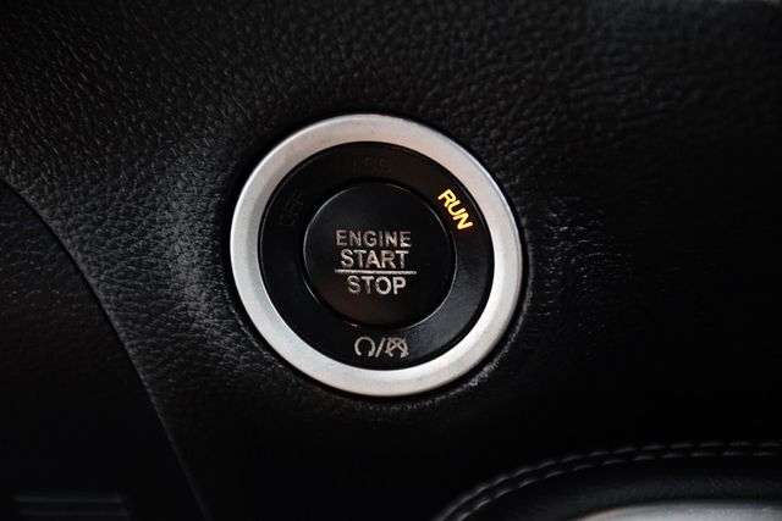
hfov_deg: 14.4
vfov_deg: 9.7
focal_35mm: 142
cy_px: 260
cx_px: 391
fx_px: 3085
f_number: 5.3
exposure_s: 1/50
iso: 2500
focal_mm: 95
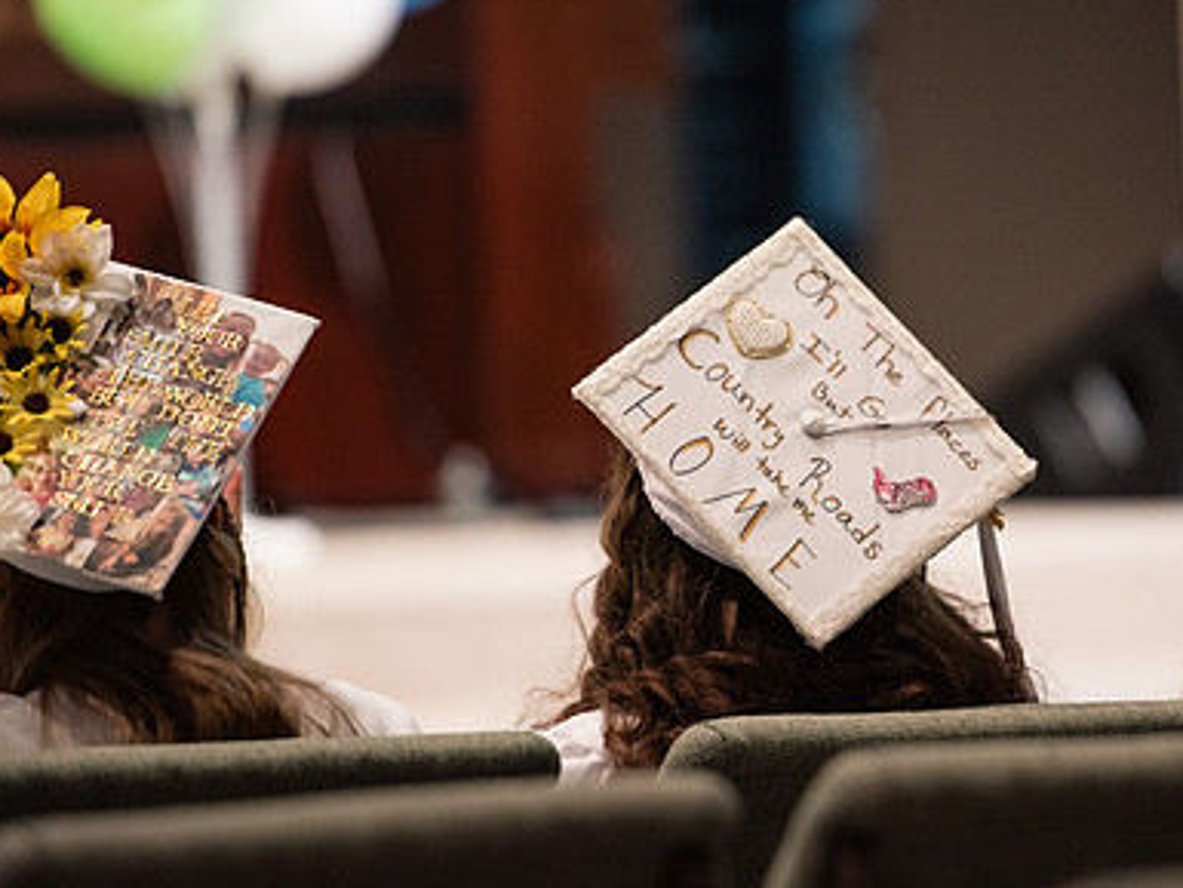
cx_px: 823
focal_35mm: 290
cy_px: 499
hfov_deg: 6.8
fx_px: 9914
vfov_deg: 5.1
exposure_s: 1/200
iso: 800
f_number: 2.8
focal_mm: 200
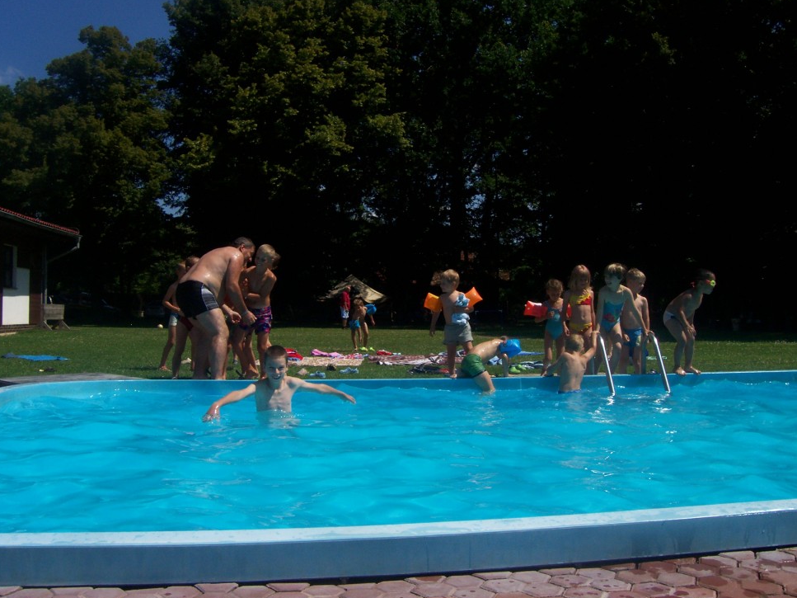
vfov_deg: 39.6
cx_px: 403
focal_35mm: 36
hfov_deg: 51.4
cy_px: 294
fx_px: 829
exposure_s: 1/695
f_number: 5.1
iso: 80
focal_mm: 5.6
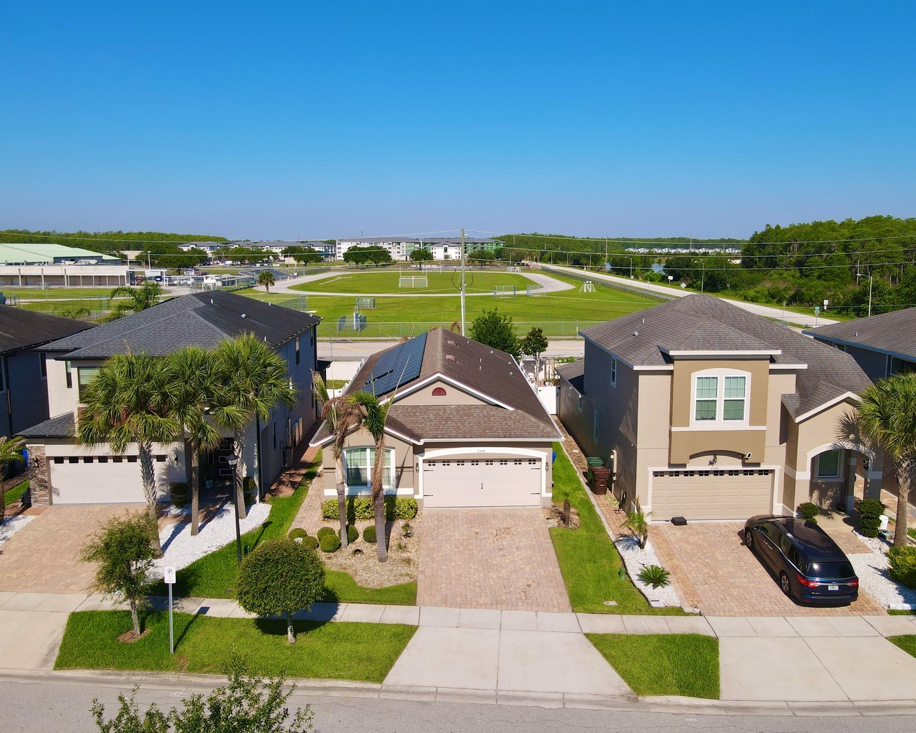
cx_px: 484
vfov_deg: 54.9
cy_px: 355
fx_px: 705
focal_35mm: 26
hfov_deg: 66.0
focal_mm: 4.5
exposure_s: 1/1000
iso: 100
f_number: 2.8
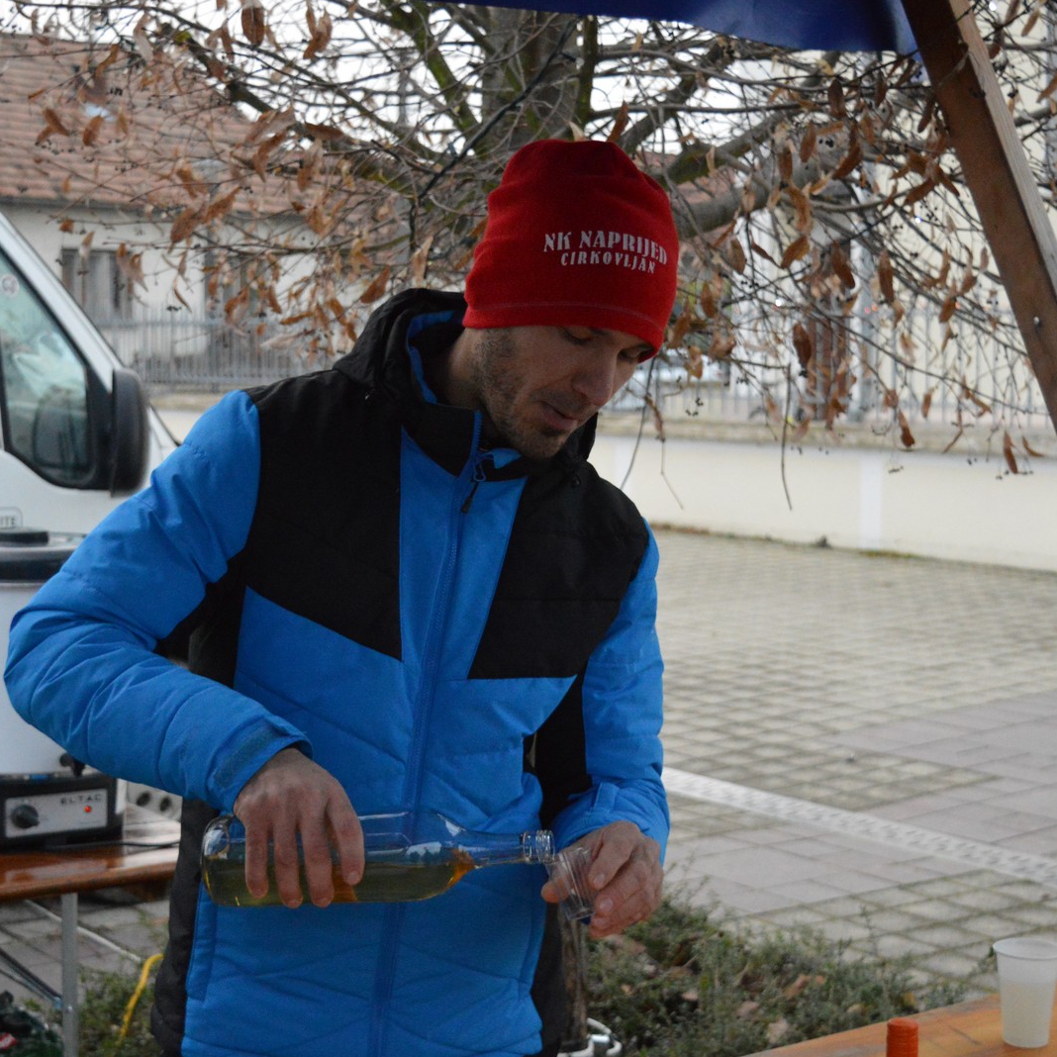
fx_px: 2142
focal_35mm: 62
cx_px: 505
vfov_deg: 27.7
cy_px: 528
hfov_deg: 27.7
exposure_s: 1/400
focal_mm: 32
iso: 3200
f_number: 4.5
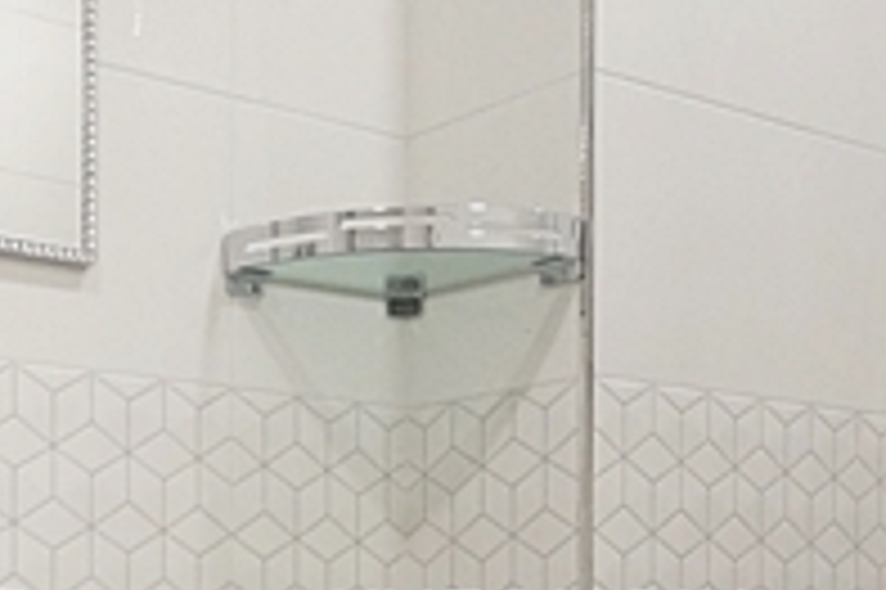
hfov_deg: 32.1
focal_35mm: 61
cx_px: 193
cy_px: 649
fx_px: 1500
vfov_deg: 21.1
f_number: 9
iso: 1600
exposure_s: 1/30
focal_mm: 10
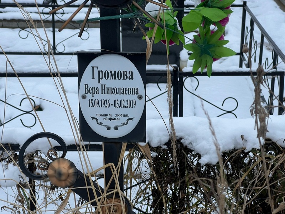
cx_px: 142
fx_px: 634
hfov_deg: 25.3
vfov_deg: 19.1
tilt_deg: -18.6
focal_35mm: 77
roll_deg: +0.5
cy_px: 107
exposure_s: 1/118
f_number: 2.8
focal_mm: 9
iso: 32
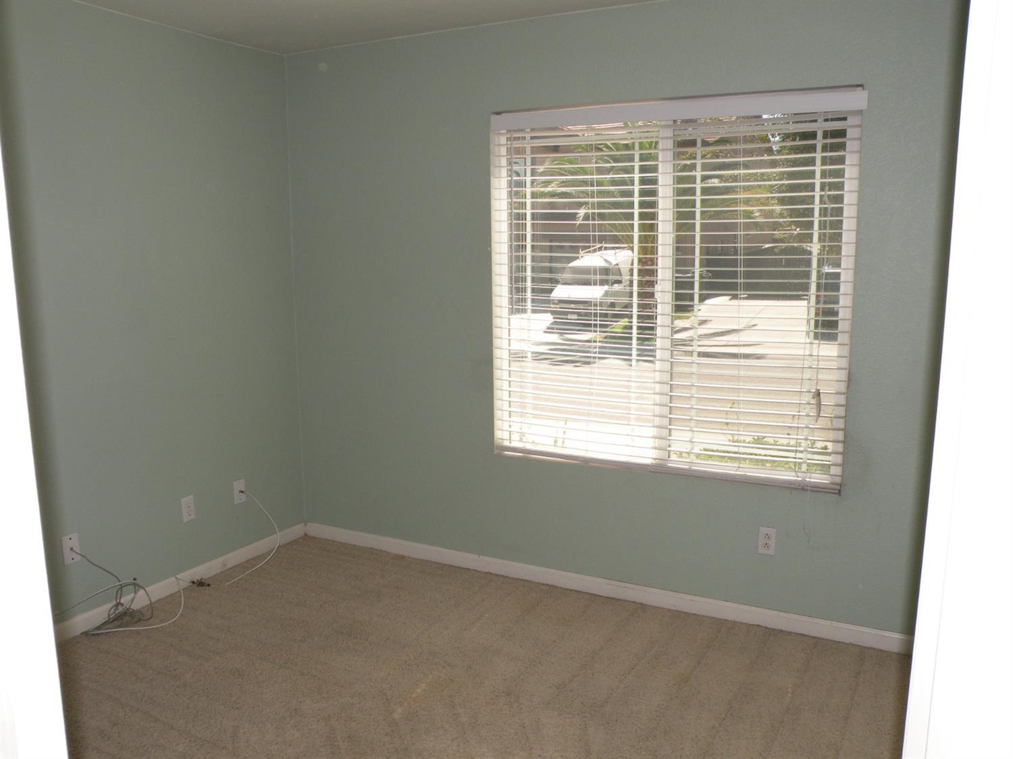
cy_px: 380
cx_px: 506
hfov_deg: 65.3
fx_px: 790
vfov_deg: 51.3
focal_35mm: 27
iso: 94
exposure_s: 1/192
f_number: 5
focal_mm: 4.7
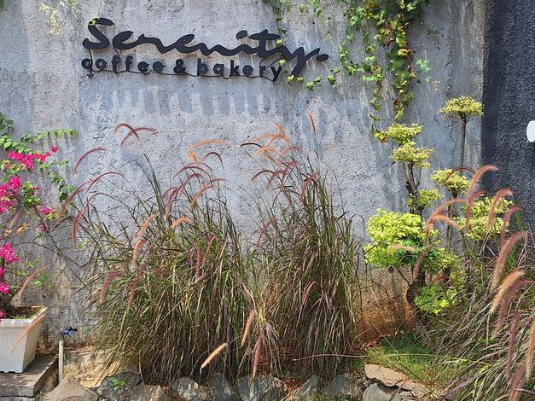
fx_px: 680
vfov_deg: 32.5
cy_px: 125
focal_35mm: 44
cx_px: 239
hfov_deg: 42.9
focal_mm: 5.54
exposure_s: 1/2445
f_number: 1.8
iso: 40
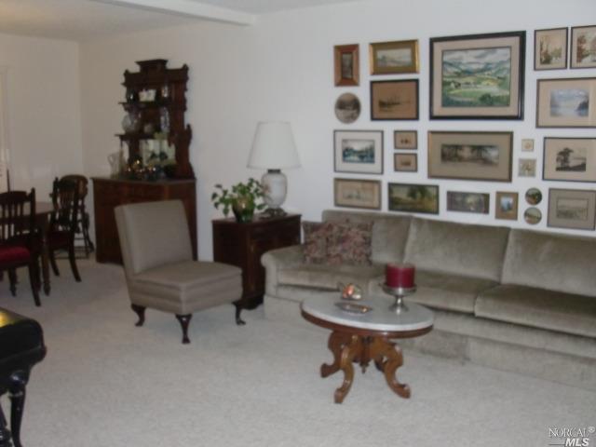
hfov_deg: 51.4
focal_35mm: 36
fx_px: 620
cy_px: 224
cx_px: 298
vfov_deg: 39.7
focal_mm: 6.3
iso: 400
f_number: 2.8
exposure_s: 1/60
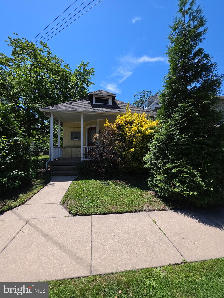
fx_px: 112
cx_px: 112
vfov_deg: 106.2
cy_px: 149
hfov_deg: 89.9
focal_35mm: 13
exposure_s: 1/771
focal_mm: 2.2
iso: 16
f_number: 1.9
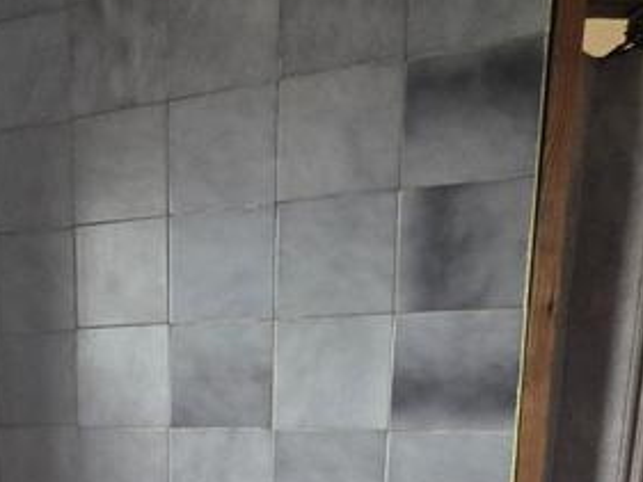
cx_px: 96
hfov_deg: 46.5
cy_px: 503
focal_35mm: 37
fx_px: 688
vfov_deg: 34.5
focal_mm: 2.2
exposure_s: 1/101
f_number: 1.9
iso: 80
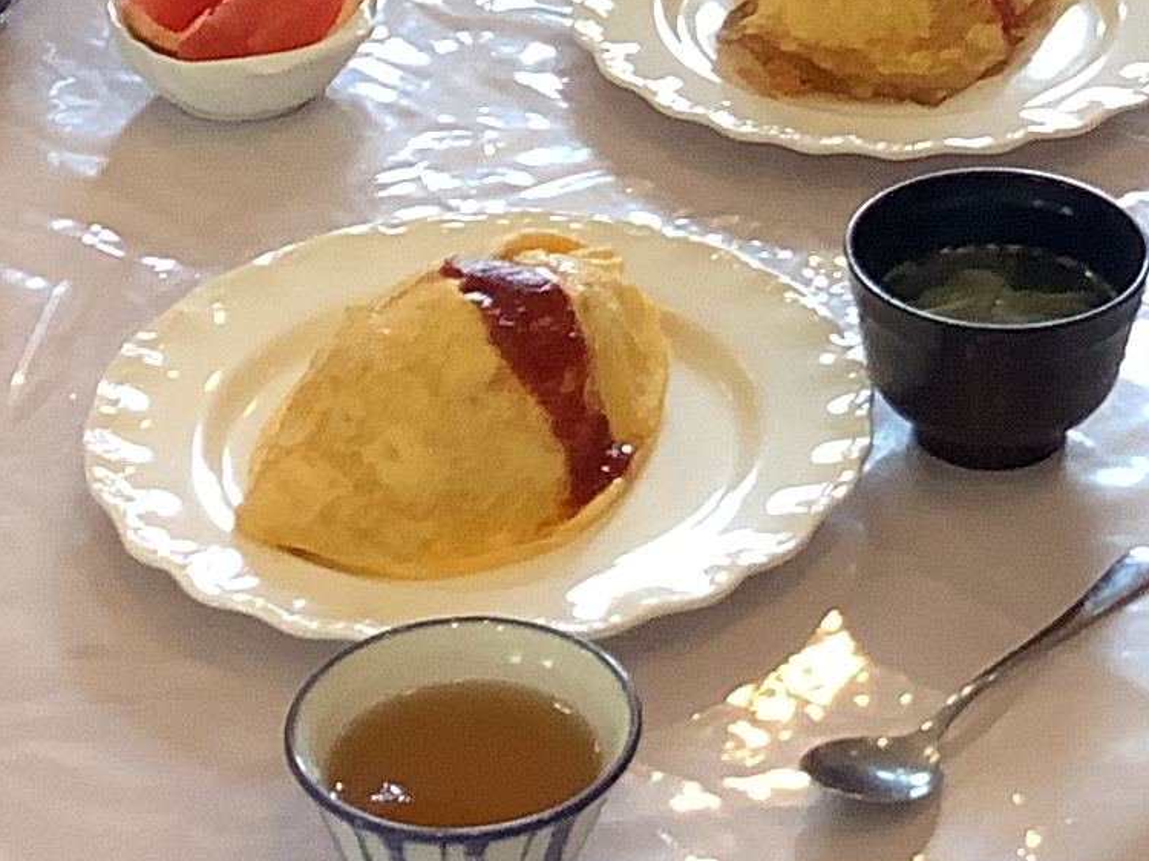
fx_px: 4480
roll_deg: -3.4
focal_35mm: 135
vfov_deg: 10.3
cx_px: 1102
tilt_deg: -19.2
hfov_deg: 14.4
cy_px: -683
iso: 100
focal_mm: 3.3
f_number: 2.4
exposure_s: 1/50
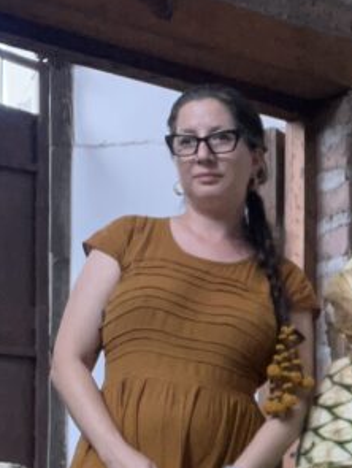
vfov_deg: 18.3
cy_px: 493
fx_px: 1407
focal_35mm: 104
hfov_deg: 13.4
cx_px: 528
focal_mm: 2.71
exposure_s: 1/121
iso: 64
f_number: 2.2
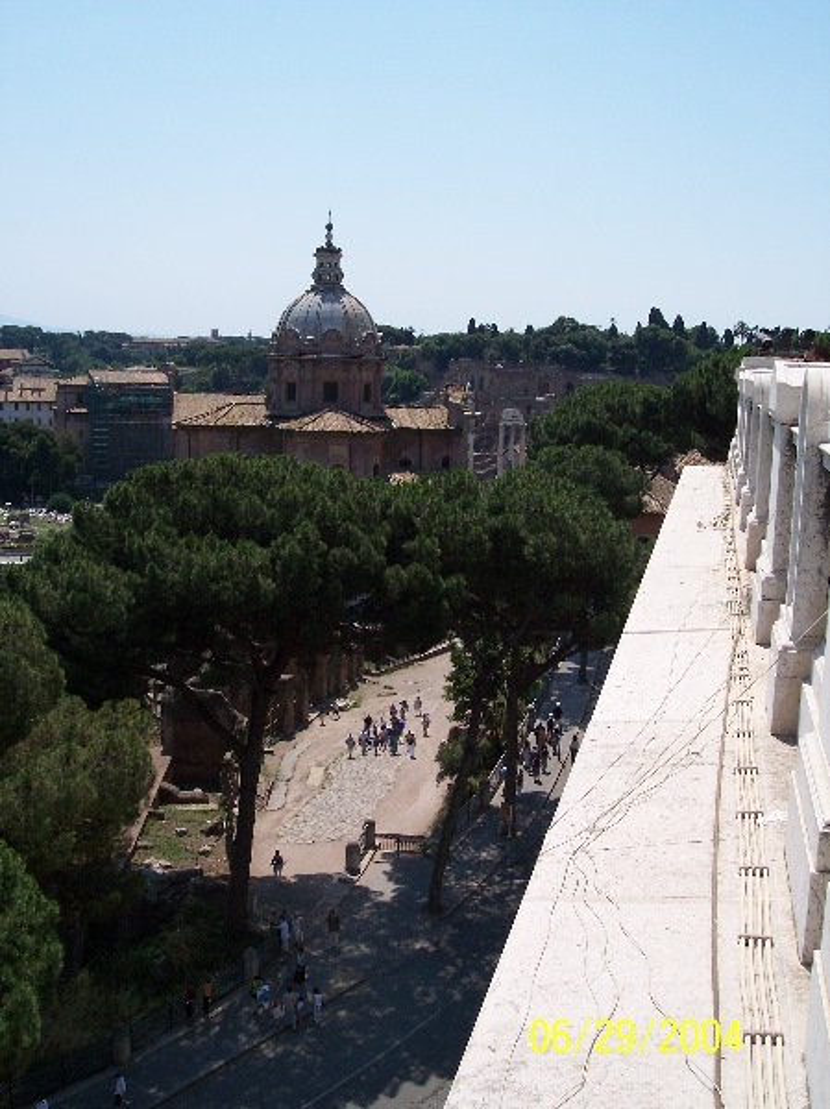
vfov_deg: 49.0
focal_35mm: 38
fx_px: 1217
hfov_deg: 37.7
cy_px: 554
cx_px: 415
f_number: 4.8
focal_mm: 8
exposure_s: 1/1000
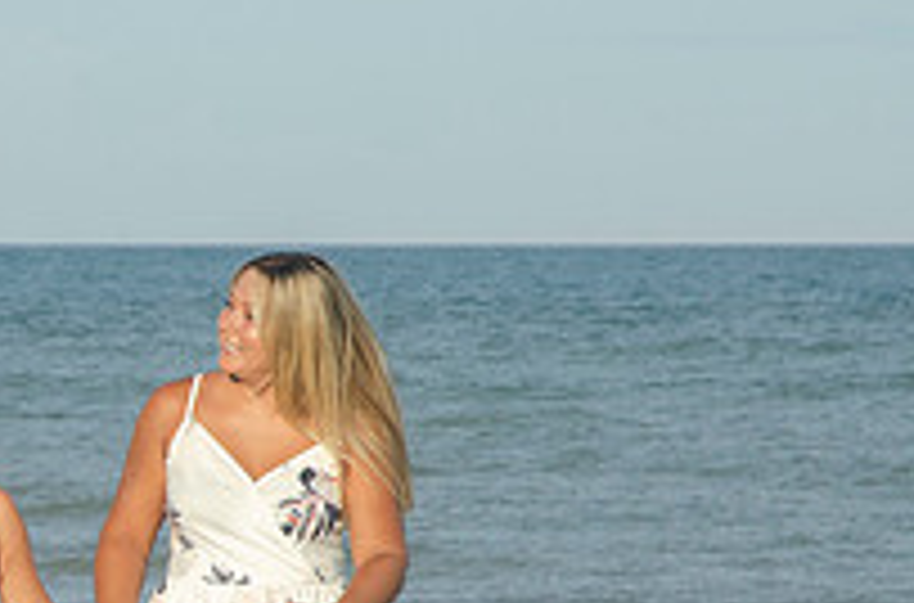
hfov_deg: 6.8
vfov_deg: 4.5
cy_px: 495
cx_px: -108
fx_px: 7694
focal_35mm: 304
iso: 100
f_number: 10
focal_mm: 70
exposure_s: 1/250
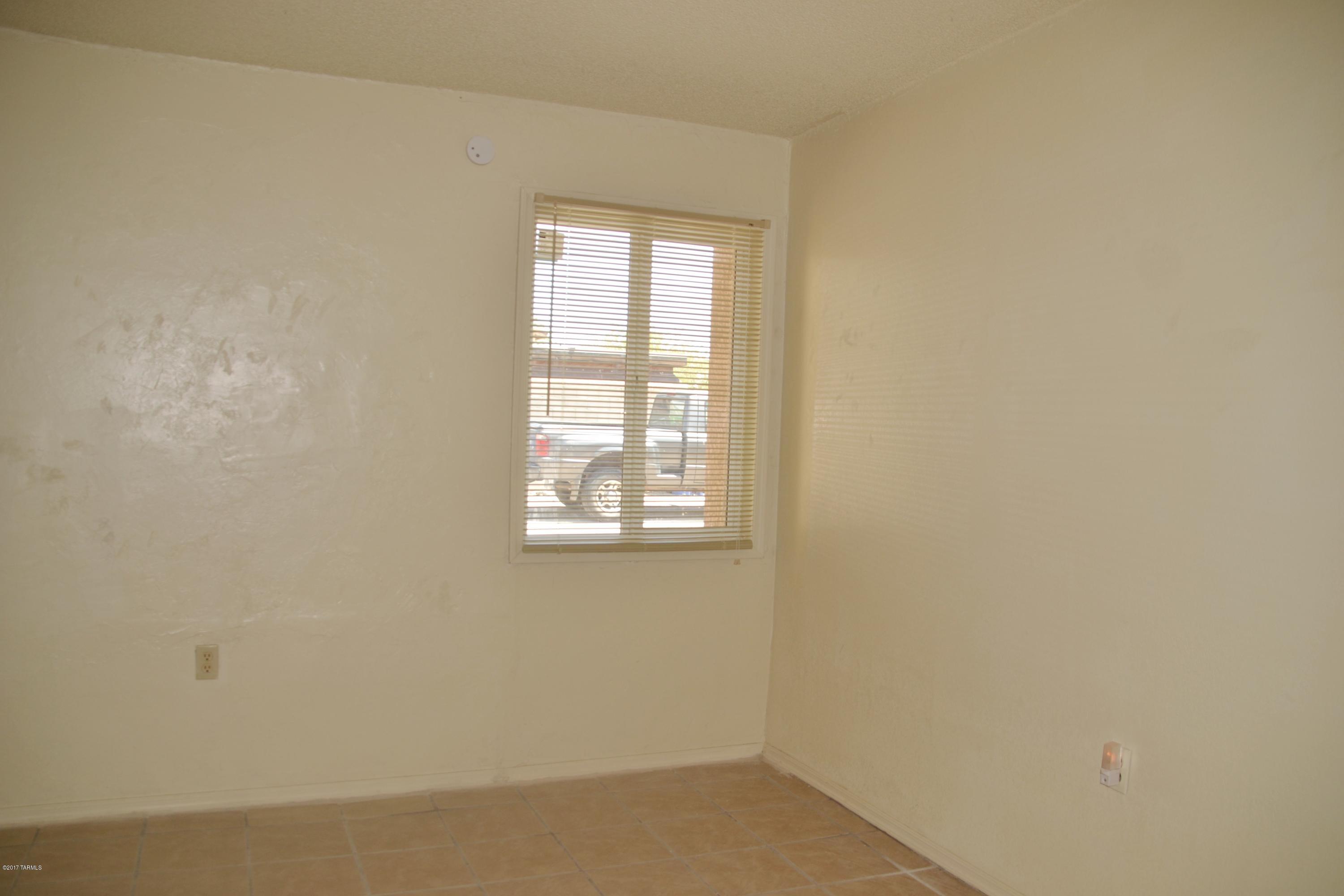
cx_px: 672
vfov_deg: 43.6
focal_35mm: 30
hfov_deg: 61.9
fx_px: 1120
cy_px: 448
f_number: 3.5
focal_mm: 20
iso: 100
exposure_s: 1/125
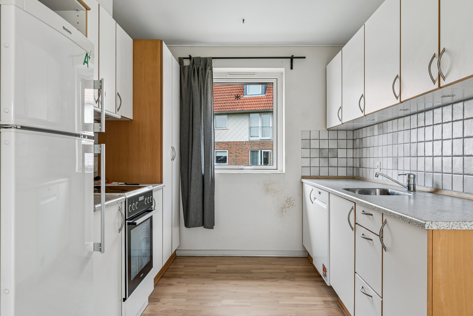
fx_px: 335
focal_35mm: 26
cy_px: 158
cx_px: 236
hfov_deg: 70.4
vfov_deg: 50.4
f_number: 8
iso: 400
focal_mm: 17
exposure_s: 1/40
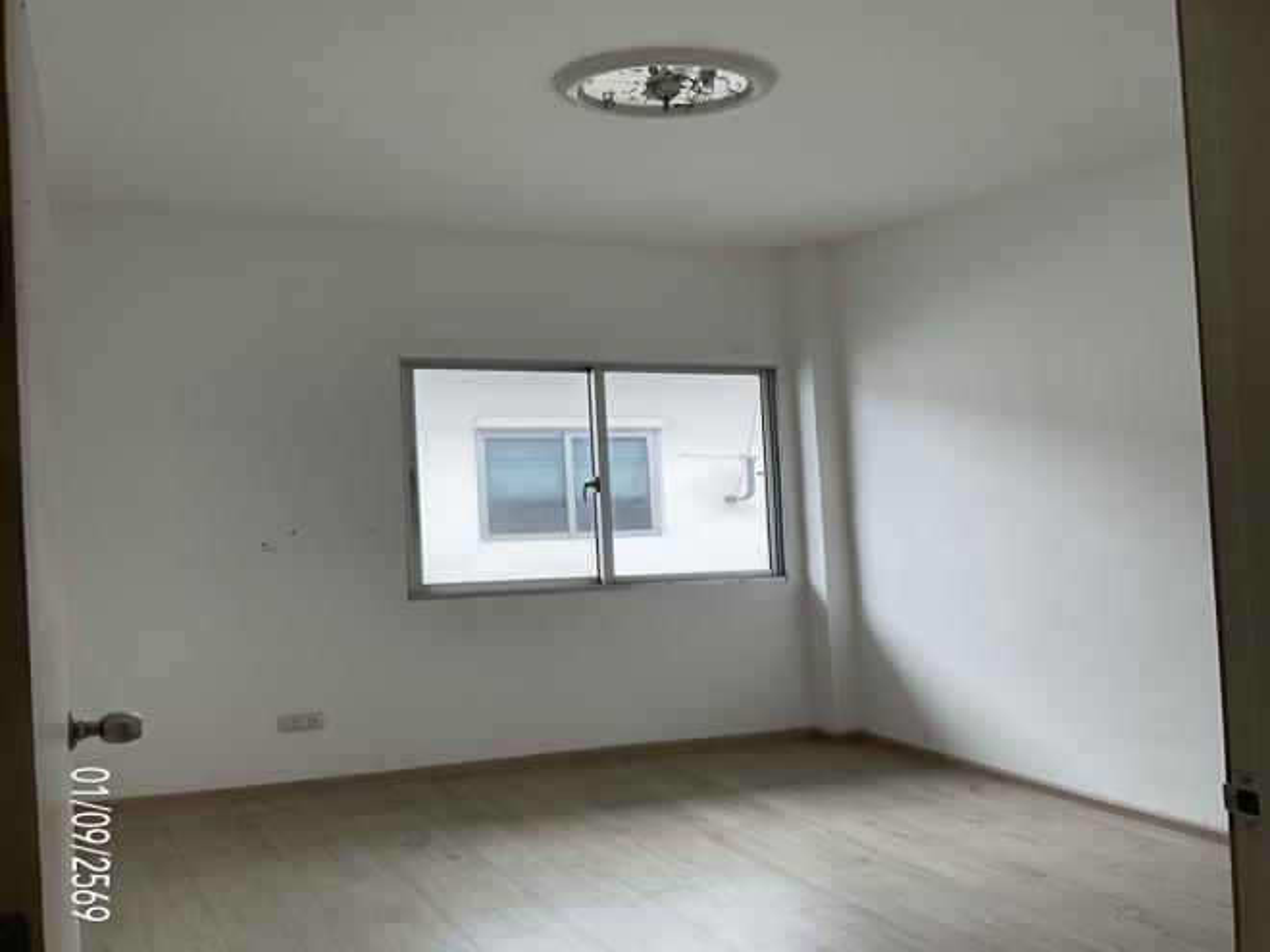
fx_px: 1064
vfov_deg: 48.2
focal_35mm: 29
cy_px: 476
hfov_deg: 61.7
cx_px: 635
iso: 16
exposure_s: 1/155
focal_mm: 3
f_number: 1.8
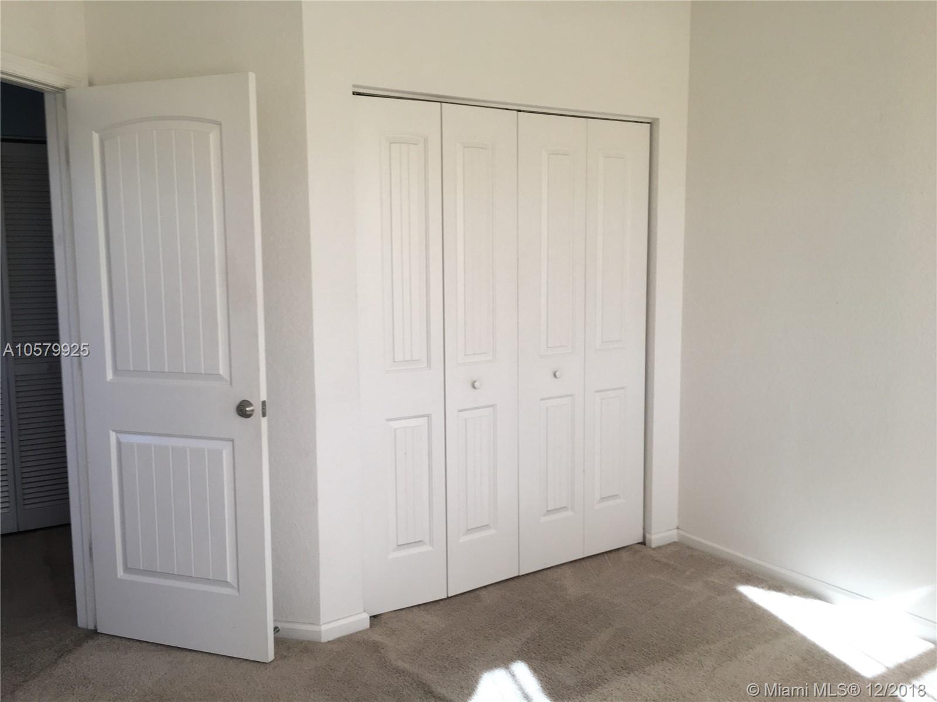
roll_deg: +0.7
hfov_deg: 61.7
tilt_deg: -6.8
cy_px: 351
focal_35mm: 29
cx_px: 468
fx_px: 785
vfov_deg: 48.2
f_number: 2.2
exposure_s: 1/120
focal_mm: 4.15
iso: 40
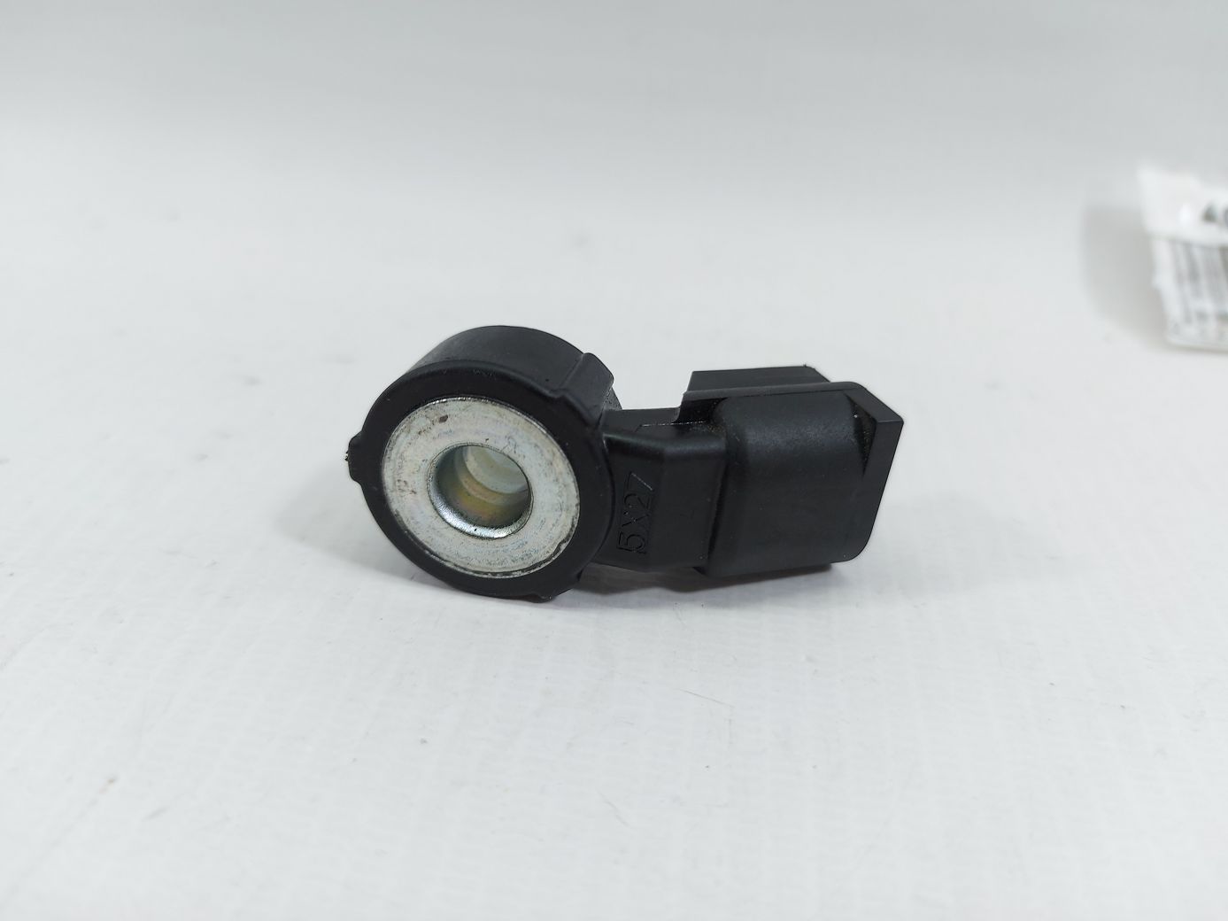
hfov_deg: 71.6
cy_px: 460
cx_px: 614
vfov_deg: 56.8
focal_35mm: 24
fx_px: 851
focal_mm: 5.23
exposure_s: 1/50
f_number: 1.8
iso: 32
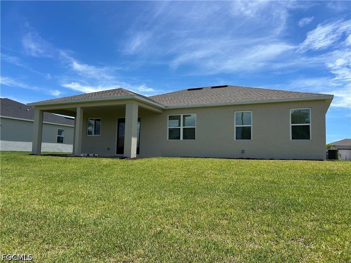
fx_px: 264
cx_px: 176
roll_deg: -1.7
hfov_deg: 67.3
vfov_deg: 53.1
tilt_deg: +4.9
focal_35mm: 26
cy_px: 132
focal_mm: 5.7
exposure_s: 1/4831
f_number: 1.5
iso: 50
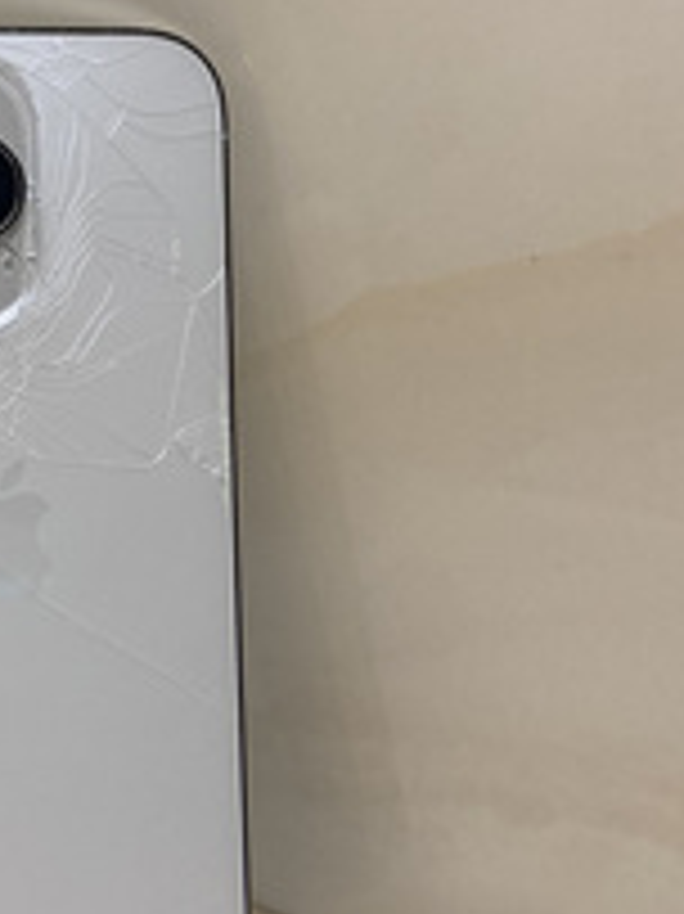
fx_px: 1688
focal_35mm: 64
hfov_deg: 22.0
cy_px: 347
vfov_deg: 30.2
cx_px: -20
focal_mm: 4.25
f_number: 1.8
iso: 125
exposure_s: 1/121
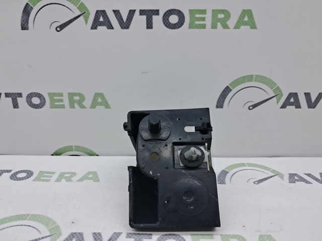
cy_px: 120
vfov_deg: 51.3
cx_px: 161
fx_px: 251
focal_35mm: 27
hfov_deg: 65.4
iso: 50
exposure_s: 1/106
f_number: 1.8
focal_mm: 4
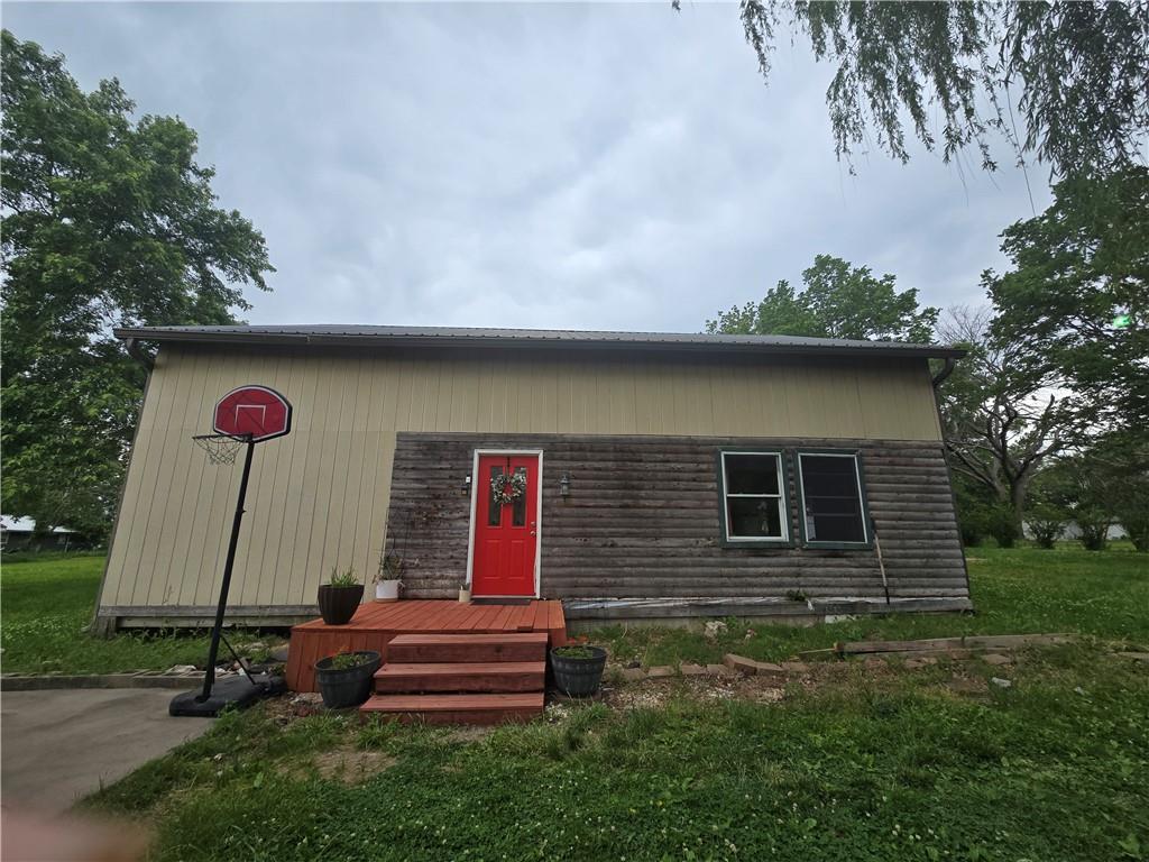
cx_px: 574
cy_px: 431
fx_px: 432
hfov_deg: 106.2
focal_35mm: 13
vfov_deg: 89.9
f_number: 2.2
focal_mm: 2.2
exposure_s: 1/479
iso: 50
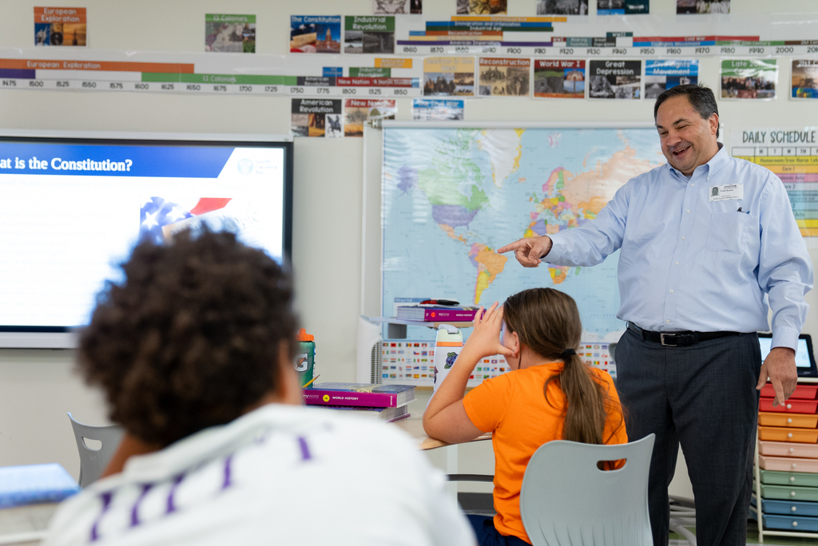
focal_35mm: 47
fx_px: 1069
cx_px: 409
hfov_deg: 41.9
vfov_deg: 28.7
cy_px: 273
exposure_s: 1/125
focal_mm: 47
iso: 2500
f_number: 2.8
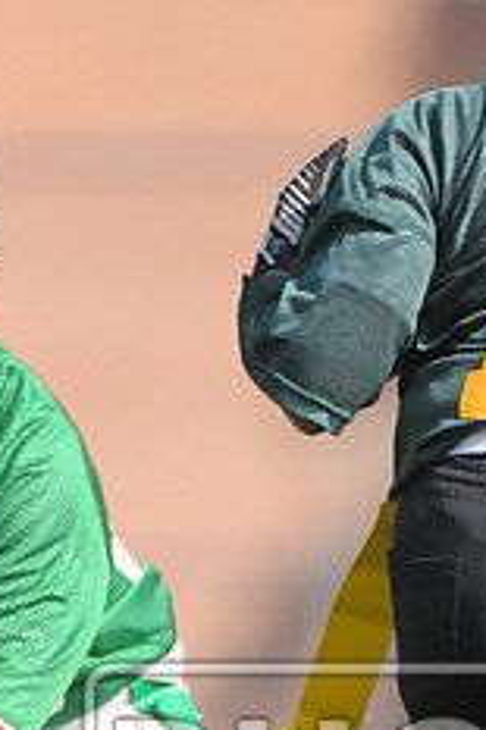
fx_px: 30296
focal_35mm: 1494
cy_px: 808
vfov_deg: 1.4
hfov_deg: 0.9
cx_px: 557
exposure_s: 1/6400
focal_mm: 400
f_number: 4
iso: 1600
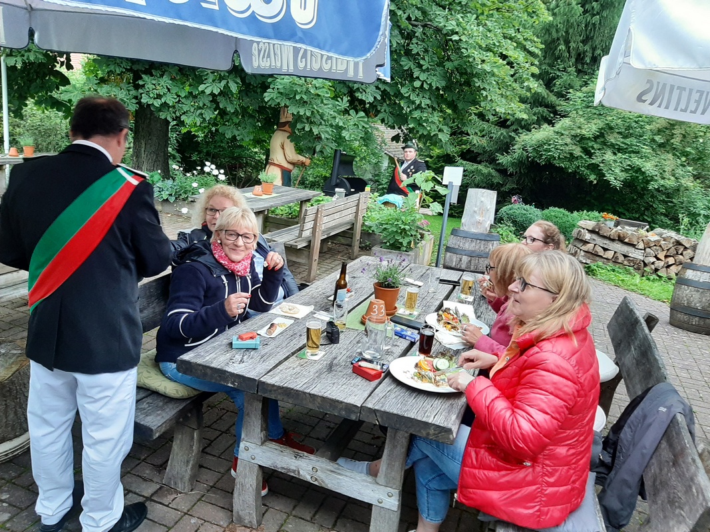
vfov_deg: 53.1
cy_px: 266
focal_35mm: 26
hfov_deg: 67.3
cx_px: 355
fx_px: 533
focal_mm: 3.93
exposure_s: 1/50
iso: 200
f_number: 1.7
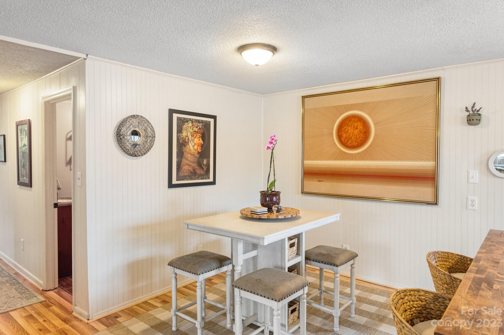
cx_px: 252
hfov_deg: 77.4
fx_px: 315
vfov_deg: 56.1
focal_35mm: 22
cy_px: 168
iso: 1250
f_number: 8
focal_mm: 22.5
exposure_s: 1/15
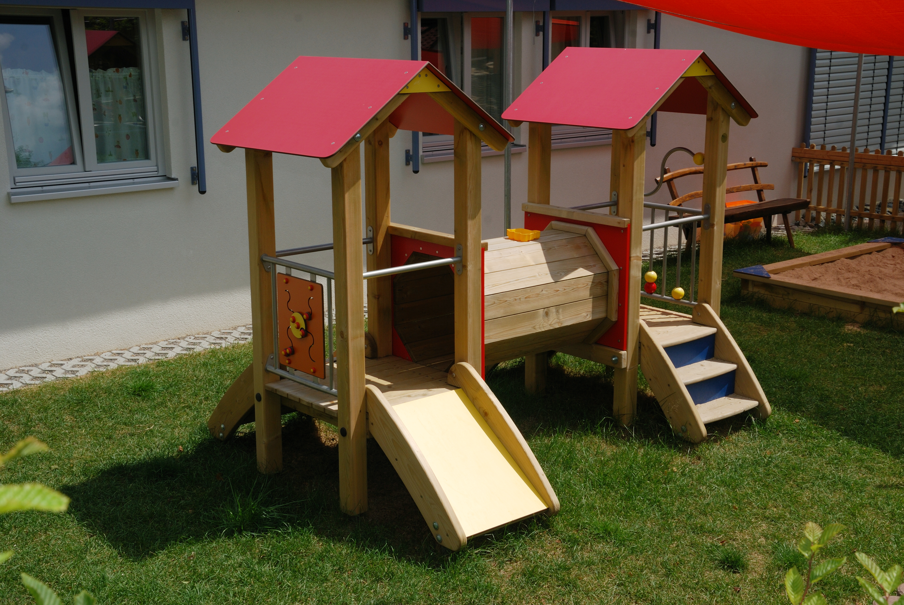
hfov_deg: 38.8
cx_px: 452
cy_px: 302
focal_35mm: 51
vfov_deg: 26.6
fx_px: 1282
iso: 100
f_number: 14
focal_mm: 34
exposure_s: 1/200
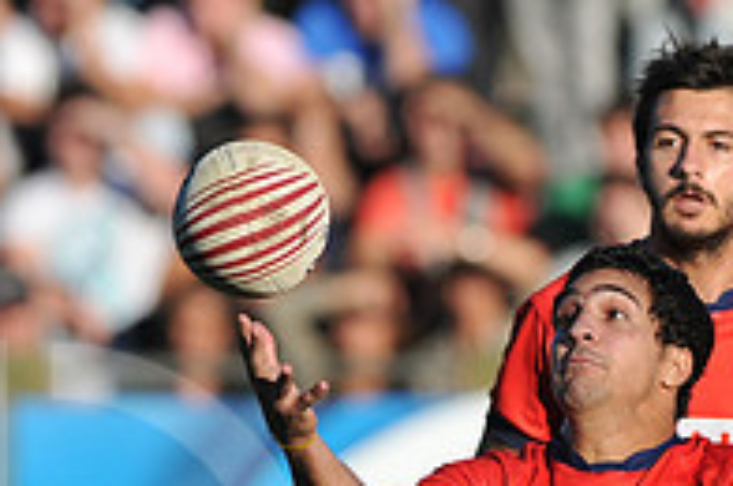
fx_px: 27097
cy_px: 619
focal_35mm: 1333
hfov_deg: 1.5
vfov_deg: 1.0
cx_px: 688
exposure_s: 1/2500
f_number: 3.2
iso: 200
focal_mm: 300
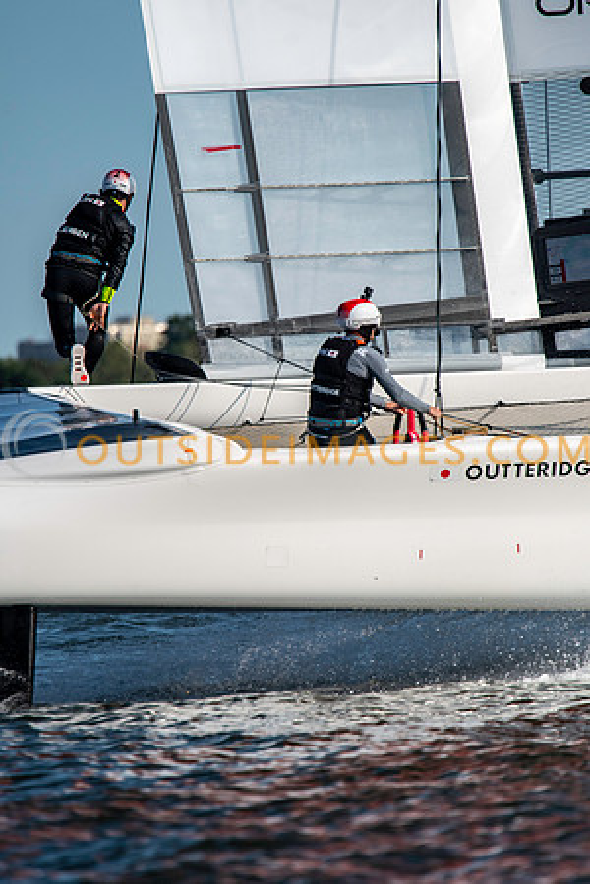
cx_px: 295
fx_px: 15486
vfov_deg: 3.3
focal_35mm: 630
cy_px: 442
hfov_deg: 2.2
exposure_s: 1/4000
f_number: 5.6
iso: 500
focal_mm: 420
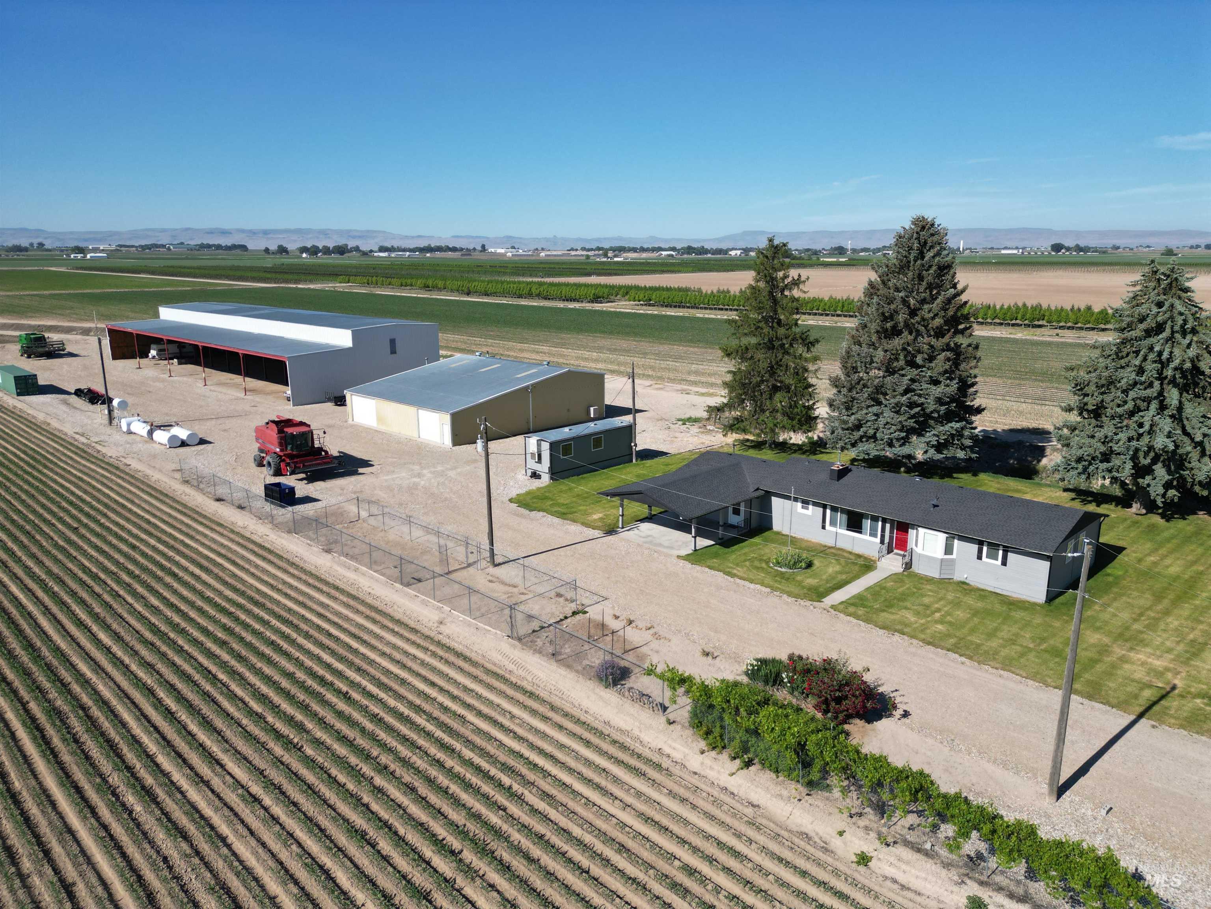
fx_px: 840
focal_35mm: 24
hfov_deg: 71.6
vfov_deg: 56.8
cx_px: 606
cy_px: 454
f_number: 1.7
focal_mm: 6.72
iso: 100
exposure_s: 1/3200
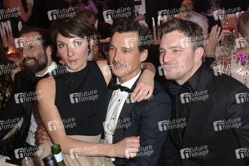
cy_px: 83
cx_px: 124
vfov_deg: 33.4
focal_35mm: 40
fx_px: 276
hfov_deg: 48.5
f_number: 5
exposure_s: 1/100
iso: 2500
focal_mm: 40
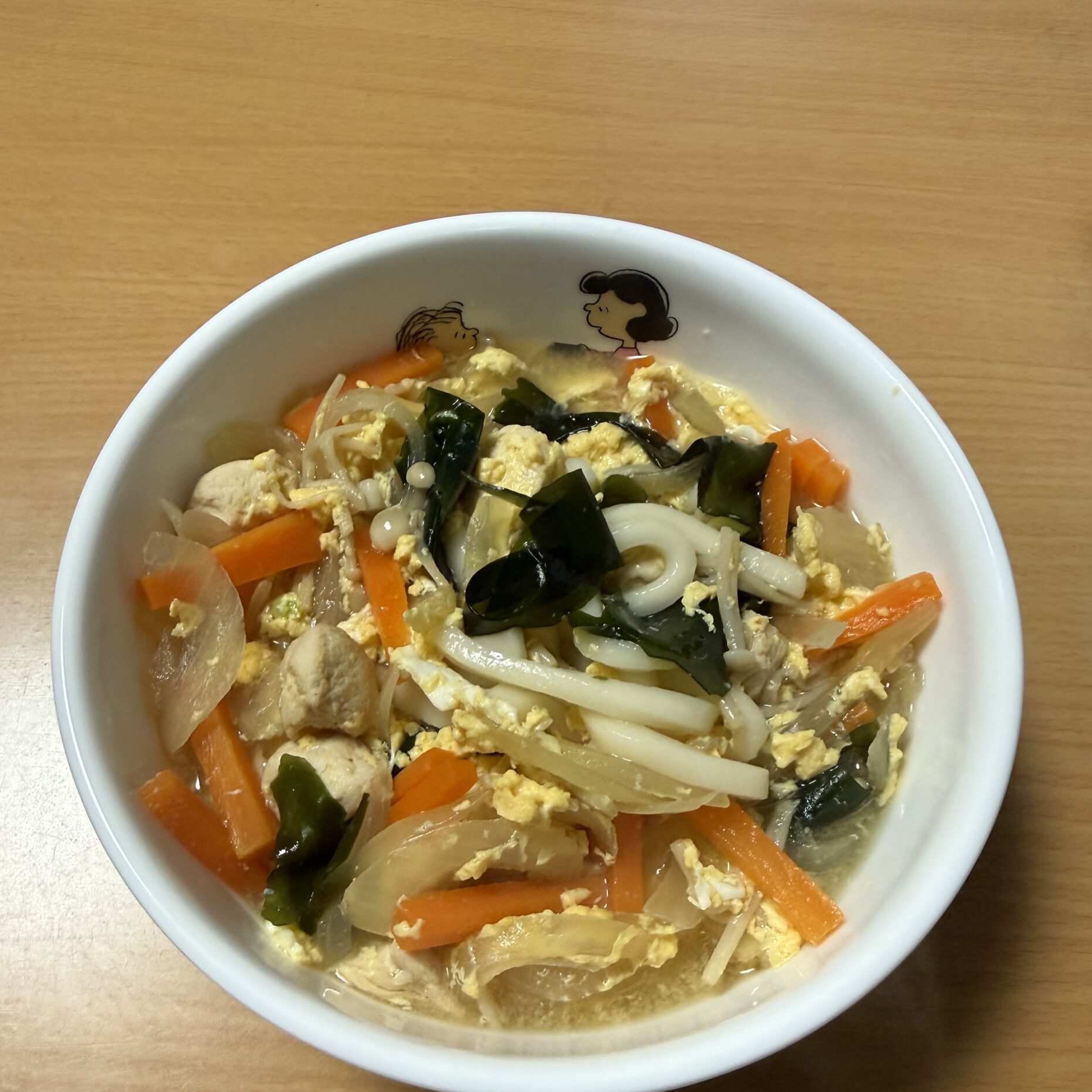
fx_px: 1035
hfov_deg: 55.6
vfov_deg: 54.8
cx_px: 543
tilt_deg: -63.7
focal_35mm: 29
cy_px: 698
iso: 200
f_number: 2.2
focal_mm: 2.22
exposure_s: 1/60
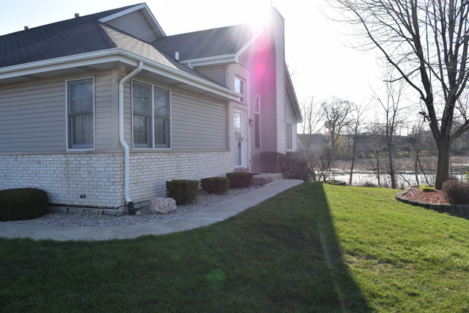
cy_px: 156
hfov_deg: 67.4
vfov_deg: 48.0
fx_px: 352
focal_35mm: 27
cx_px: 234
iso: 200
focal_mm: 18
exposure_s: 1/320
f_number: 8
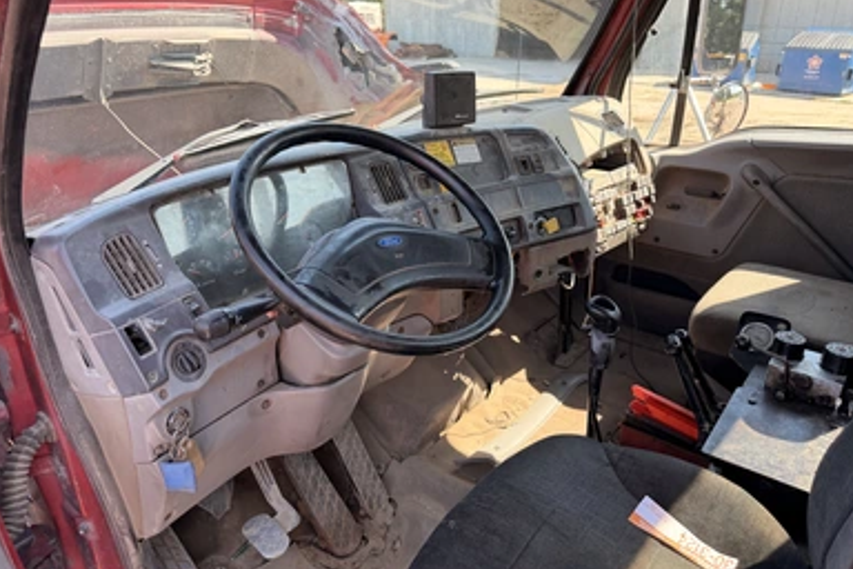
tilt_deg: -22.7
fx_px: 616
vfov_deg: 49.5
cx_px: 440
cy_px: 258
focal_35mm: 26
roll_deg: +2.2
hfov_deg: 69.4
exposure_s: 1/593
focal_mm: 6.76
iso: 100
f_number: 1.78
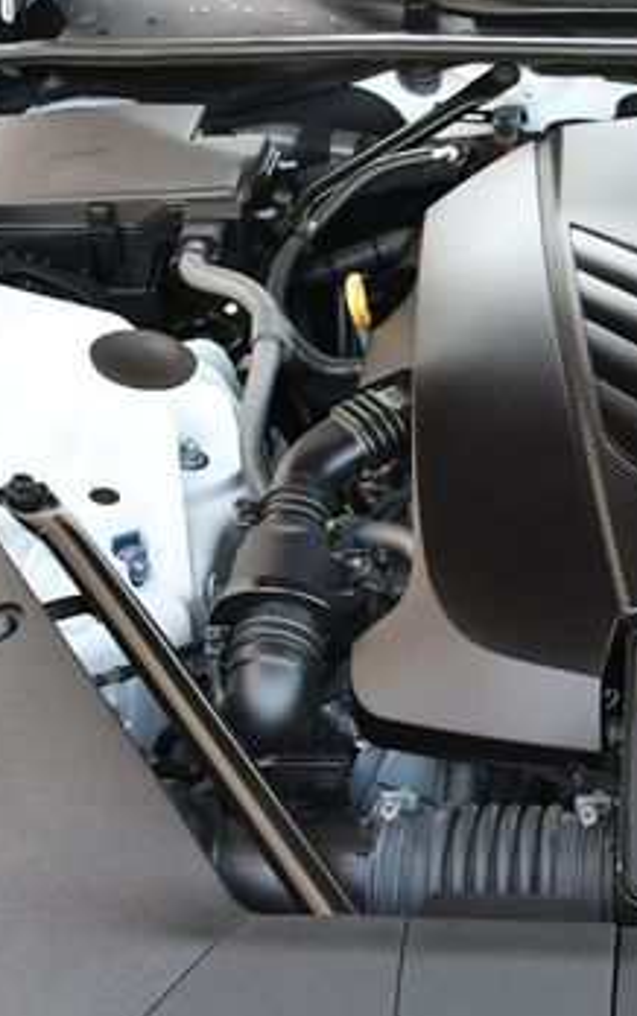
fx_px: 2080
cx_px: 774
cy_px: 473
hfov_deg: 16.6
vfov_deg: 27.5
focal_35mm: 75
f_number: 3.8
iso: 800
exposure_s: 1/250
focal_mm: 20
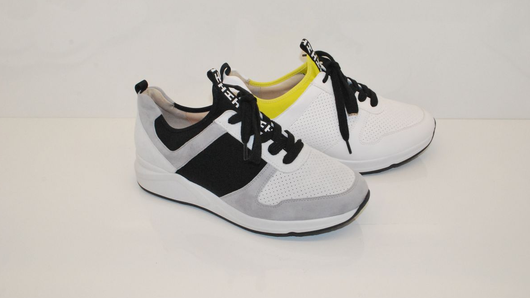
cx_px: 263
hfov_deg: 56.6
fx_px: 492
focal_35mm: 35
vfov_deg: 33.7
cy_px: 125
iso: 1600
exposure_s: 1/200
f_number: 11
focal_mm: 22
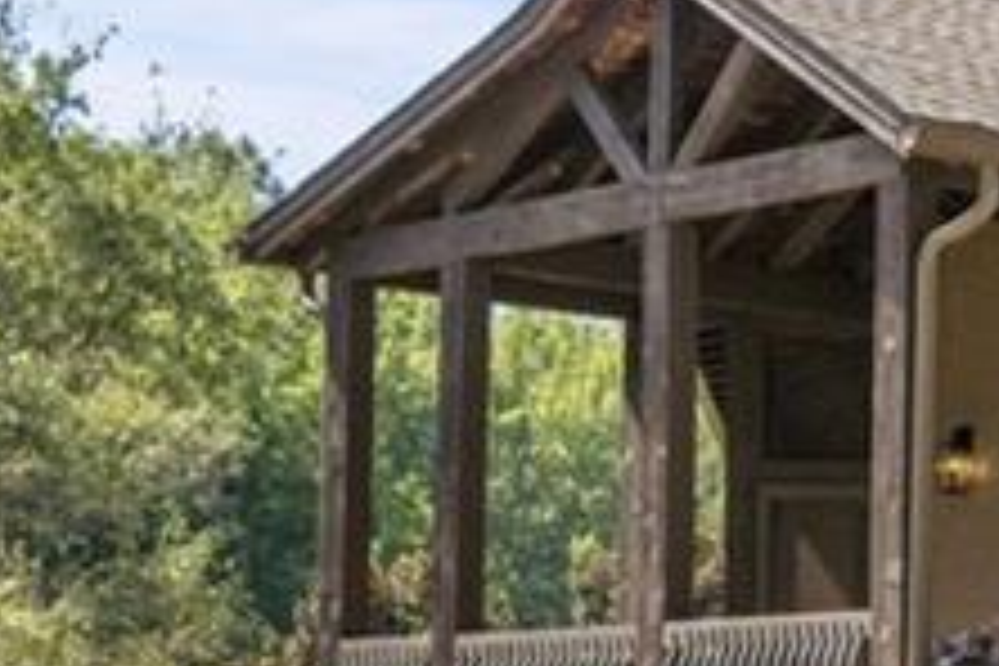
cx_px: 896
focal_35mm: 143
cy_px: 680
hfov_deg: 14.2
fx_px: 3968
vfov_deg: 9.5
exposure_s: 1/1250
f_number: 8
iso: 1250
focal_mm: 31
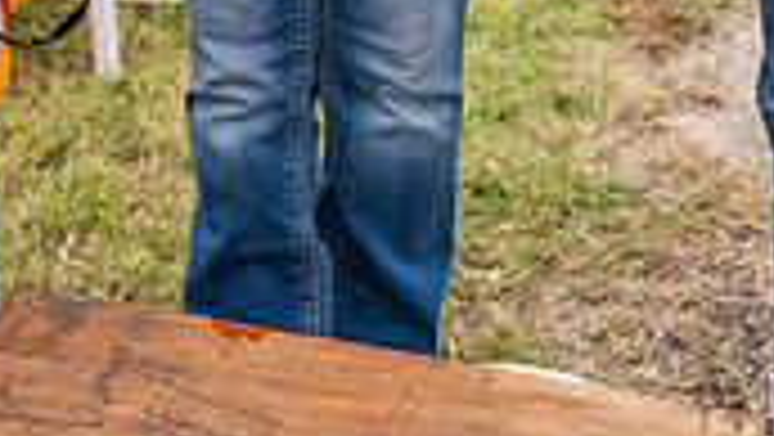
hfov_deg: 15.9
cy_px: -411
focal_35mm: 134
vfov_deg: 8.6
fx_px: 2752
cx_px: 112
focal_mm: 38
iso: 500
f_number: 3.5
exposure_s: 1/800
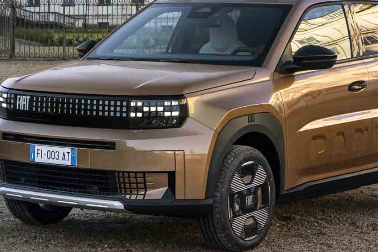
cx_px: -87
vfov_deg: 10.3
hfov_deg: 14.9
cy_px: 37
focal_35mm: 133
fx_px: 1396
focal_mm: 34.5
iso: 250
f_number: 8
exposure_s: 1/125
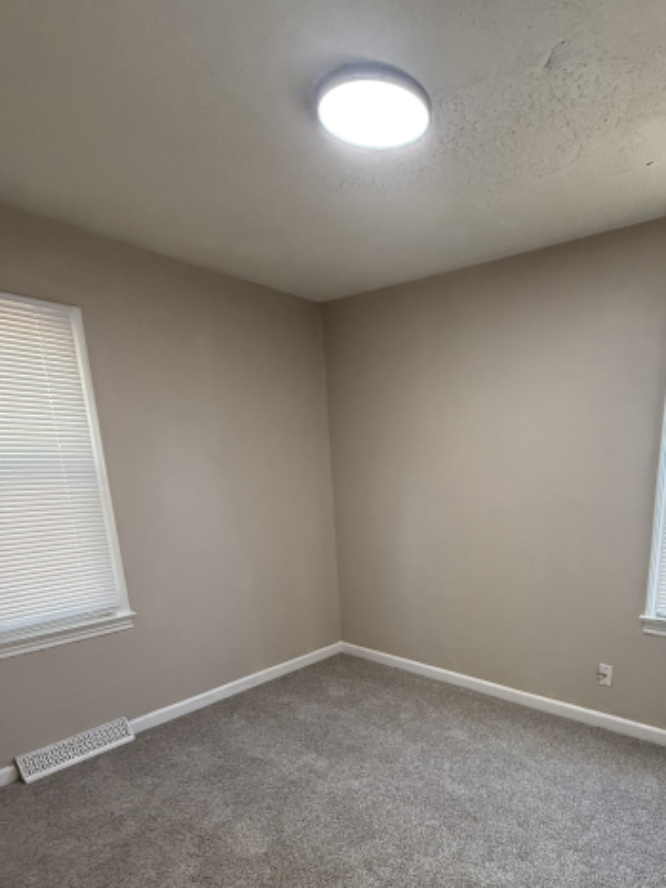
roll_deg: -1.3
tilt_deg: -12.7
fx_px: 513
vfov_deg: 78.9
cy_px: 598
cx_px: 466
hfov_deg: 63.5
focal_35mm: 20
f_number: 2.2
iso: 320
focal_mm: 2.22
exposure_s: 1/120
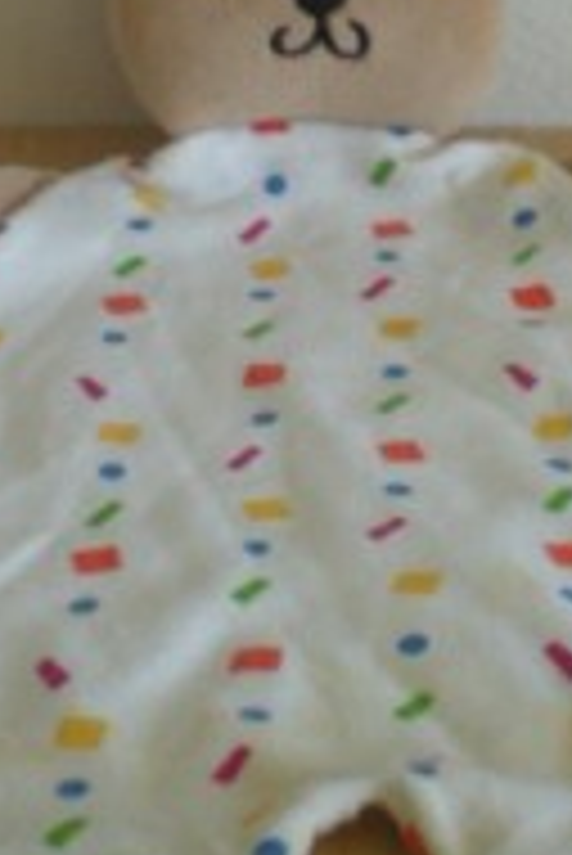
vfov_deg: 18.7
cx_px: 329
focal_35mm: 108
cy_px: 180
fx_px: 2569
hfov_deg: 12.7
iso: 200
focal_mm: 6.3
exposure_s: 1/32.7
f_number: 3.1
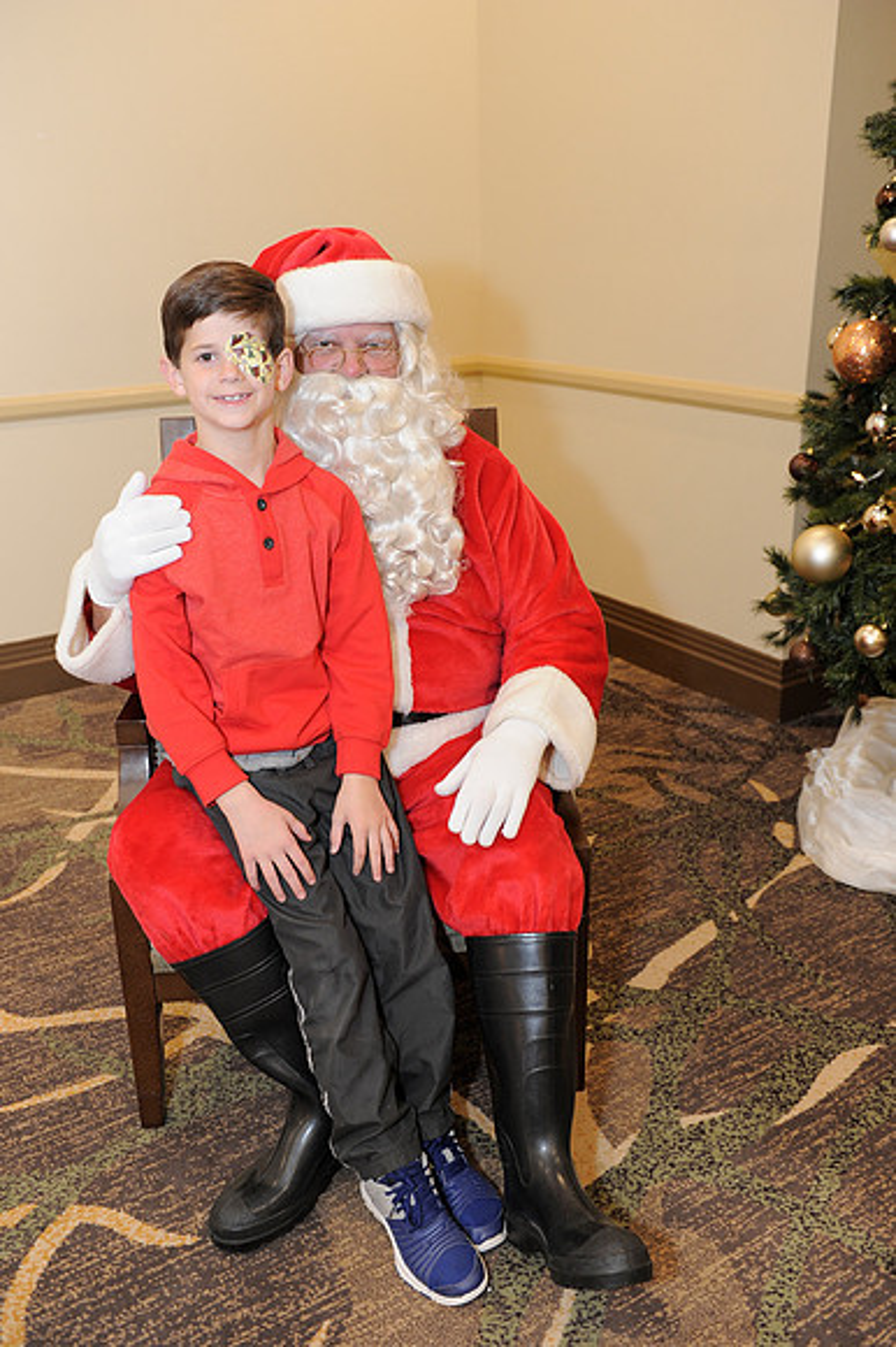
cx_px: 448
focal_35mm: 32
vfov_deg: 58.7
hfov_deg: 41.1
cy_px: 674
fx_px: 1196
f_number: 4
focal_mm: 32
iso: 1600
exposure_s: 1/100
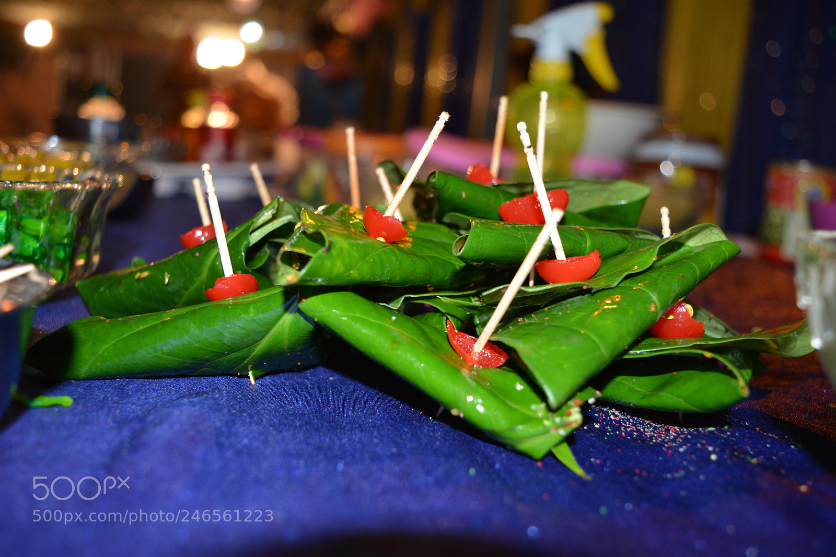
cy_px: 278
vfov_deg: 36.9
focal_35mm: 36
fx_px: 836
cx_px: 418
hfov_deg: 53.1
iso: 500
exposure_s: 1/60
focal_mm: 24
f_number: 4.5
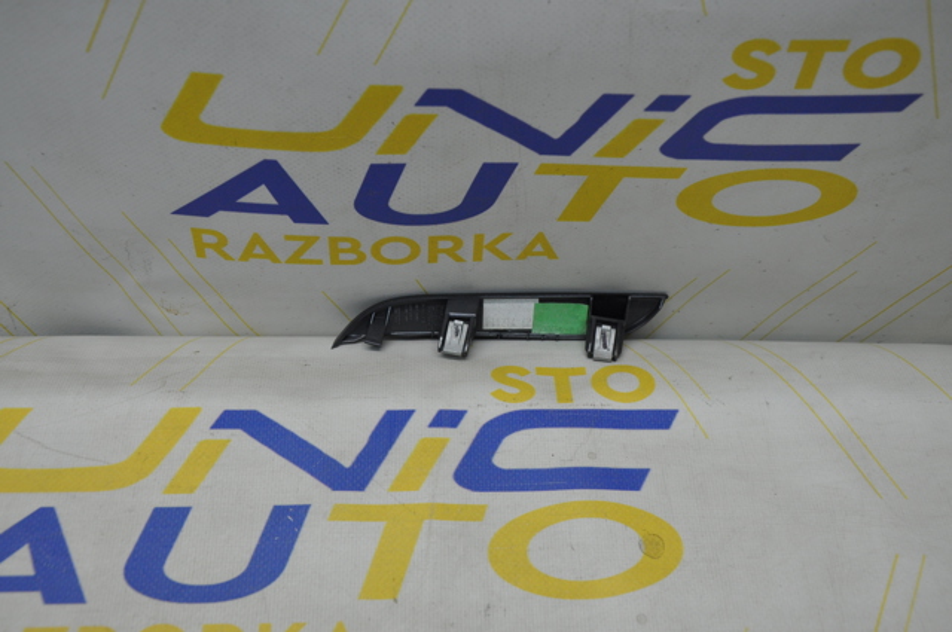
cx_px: 476
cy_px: 316
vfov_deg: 26.4
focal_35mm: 51
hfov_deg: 38.9
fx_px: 1347
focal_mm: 34
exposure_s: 1/125
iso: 640
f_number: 5.6
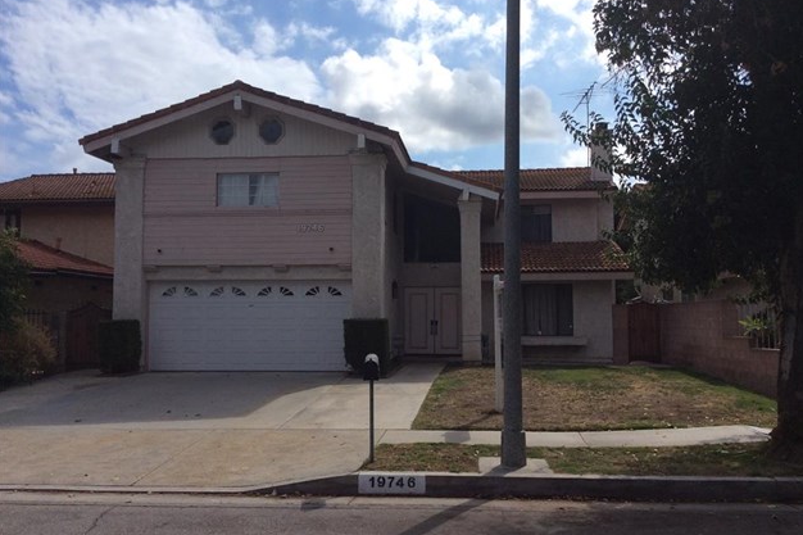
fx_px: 758
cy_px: 267
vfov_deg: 38.9
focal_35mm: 34
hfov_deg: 55.8
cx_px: 408
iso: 32
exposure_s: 1/3012
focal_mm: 3.3
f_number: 2.4
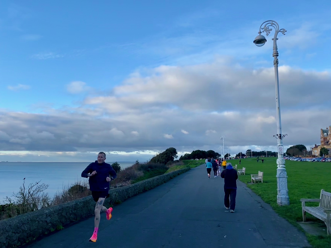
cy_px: 124
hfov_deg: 67.3
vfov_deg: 53.1
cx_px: 166
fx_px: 249
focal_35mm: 26
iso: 32
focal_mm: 4.25
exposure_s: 1/973
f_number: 1.8
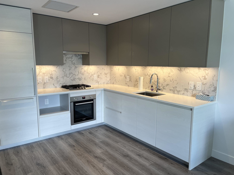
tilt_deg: -8.1
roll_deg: -1.0
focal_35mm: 26
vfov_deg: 53.1
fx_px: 176
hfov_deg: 67.3
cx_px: 117
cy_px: 88
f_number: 1.6
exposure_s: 1/120
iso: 80
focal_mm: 5.1
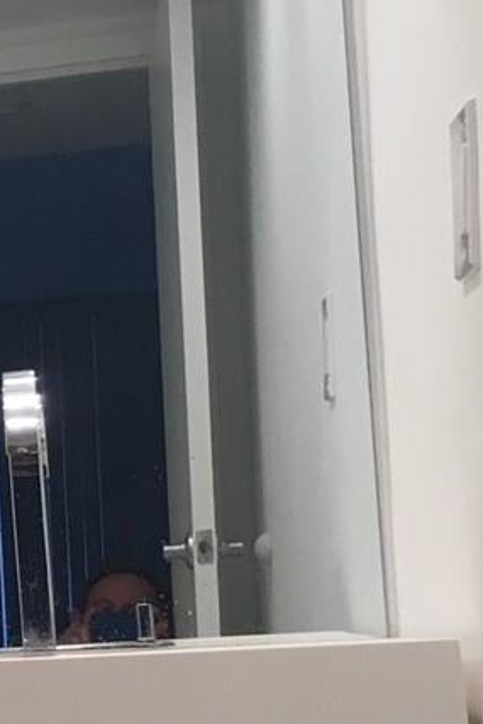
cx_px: -673
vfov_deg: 17.9
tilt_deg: +0.9
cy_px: 583
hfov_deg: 10.5
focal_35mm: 113
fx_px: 2272
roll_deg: +2.8
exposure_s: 1/30
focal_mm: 4.15
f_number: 2.2
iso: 25
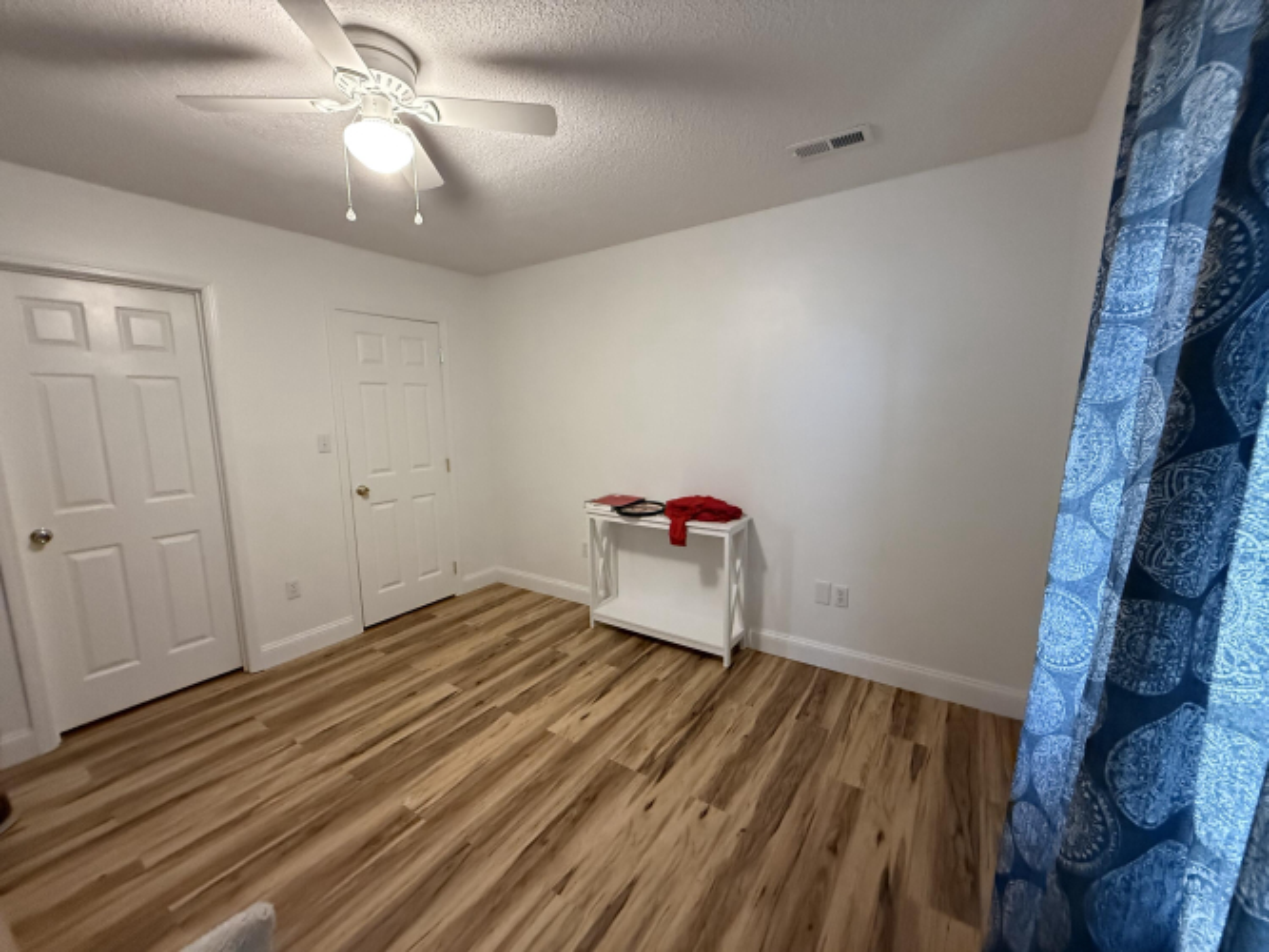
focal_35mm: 14
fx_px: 513
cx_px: 634
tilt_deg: -7.8
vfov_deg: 85.7
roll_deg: +1.2
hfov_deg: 102.1
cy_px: 476
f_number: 2.2
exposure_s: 1/60
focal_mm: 2.22
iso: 800
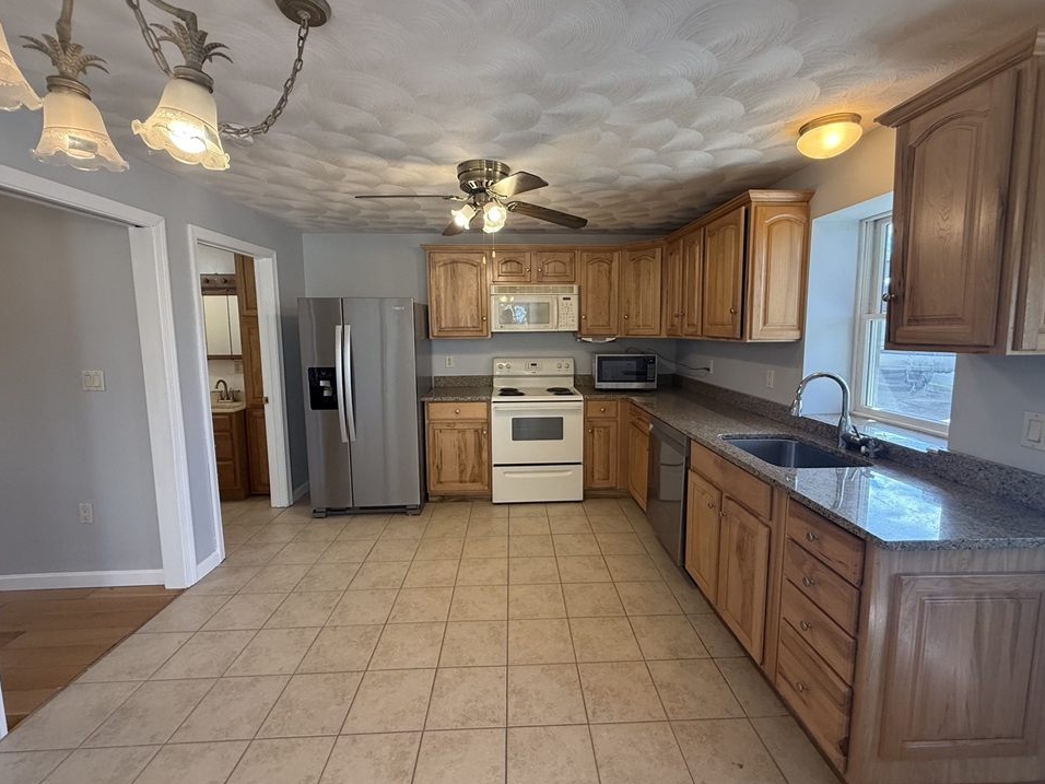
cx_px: 531
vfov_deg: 81.7
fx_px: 453
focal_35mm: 15
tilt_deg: -5.3
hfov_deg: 98.2
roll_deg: +0.4
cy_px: 376
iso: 160
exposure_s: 1/99
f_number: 2.2
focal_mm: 2.22
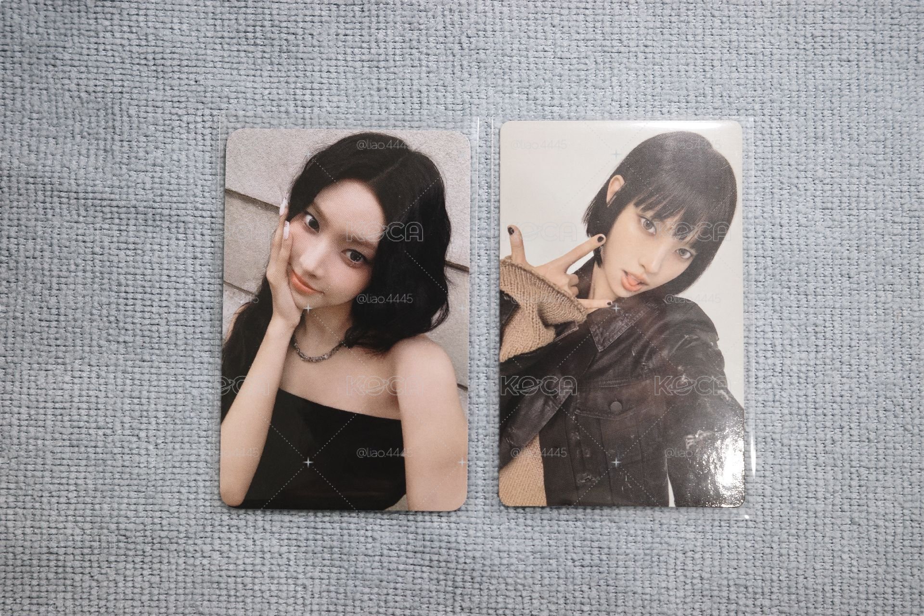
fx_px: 1027
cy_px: 308
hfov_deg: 48.5
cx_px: 462
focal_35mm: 40
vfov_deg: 33.4
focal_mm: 26
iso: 800
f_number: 4
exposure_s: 1/50
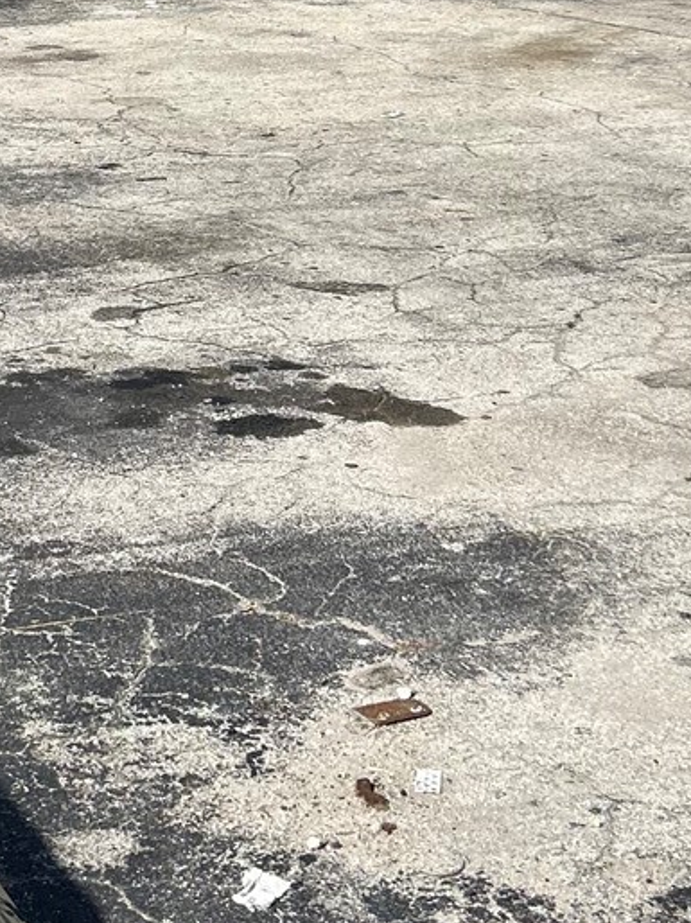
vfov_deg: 22.8
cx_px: 169
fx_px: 2158
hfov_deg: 18.1
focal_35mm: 81
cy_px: -86
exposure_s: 1/5882
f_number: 1.5
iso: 50
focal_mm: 5.7
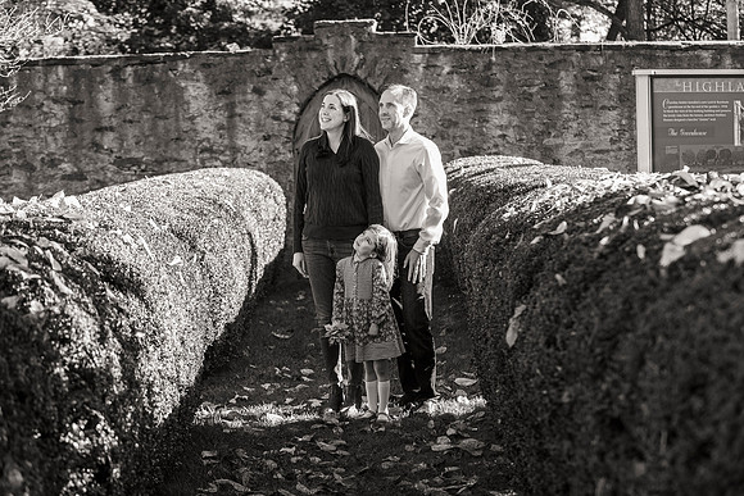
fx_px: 1493
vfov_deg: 18.9
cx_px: 365
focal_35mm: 72
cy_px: 248
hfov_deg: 28.0
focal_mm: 70
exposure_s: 1/400
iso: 500
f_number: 4
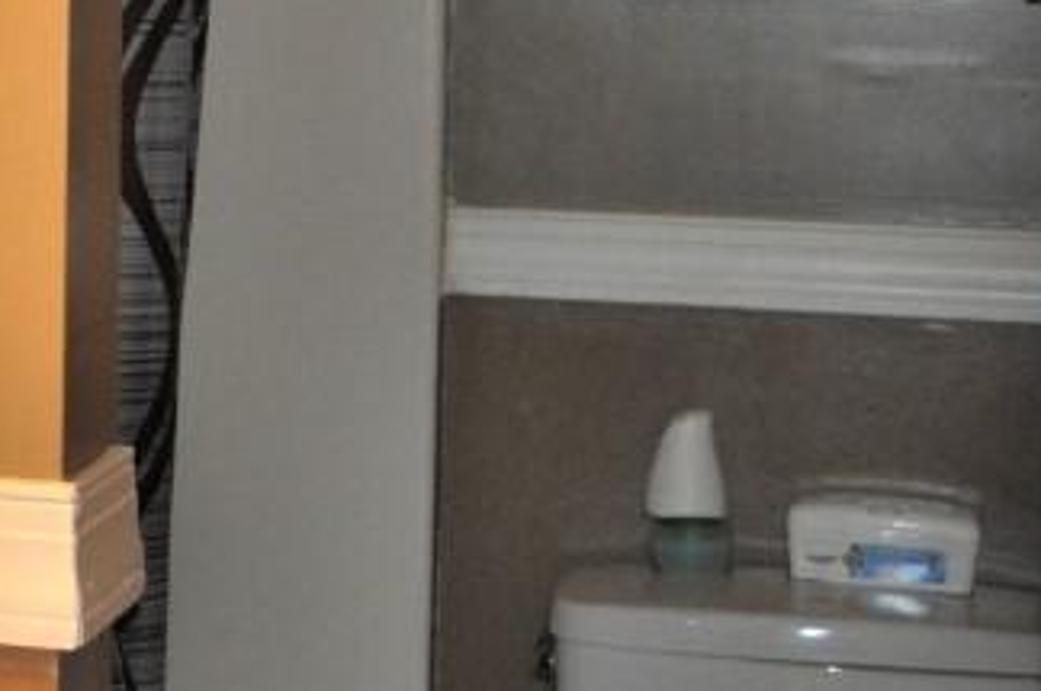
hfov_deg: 15.7
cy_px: 119
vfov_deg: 11.5
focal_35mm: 118
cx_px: -615
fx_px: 3407
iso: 800
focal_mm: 22
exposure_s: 1/60
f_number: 3.8
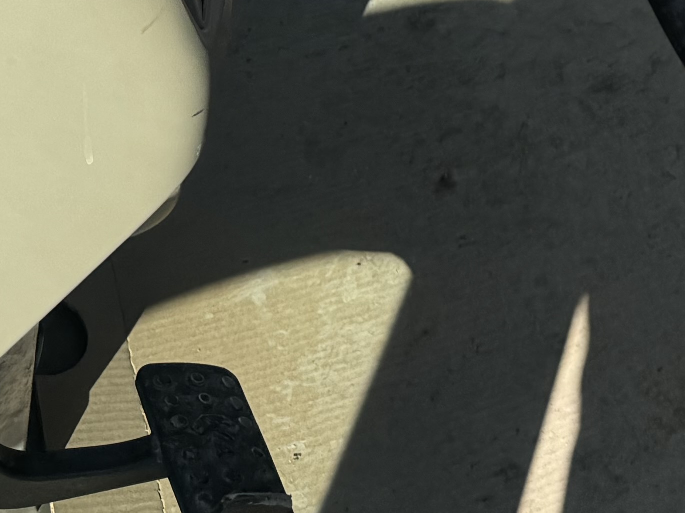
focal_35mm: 100
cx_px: 740
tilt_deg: -29.2
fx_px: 1979
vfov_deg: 12.8
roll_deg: -1.4
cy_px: -526
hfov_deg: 18.9
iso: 80
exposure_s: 1/2710
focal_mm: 6.76
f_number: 1.78
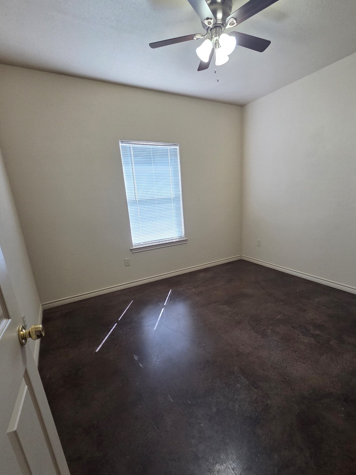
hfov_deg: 81.5
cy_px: 259
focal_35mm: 15
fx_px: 206
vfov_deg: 97.9
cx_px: 197
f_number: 2.2
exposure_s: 1/60
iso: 200
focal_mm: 2.2
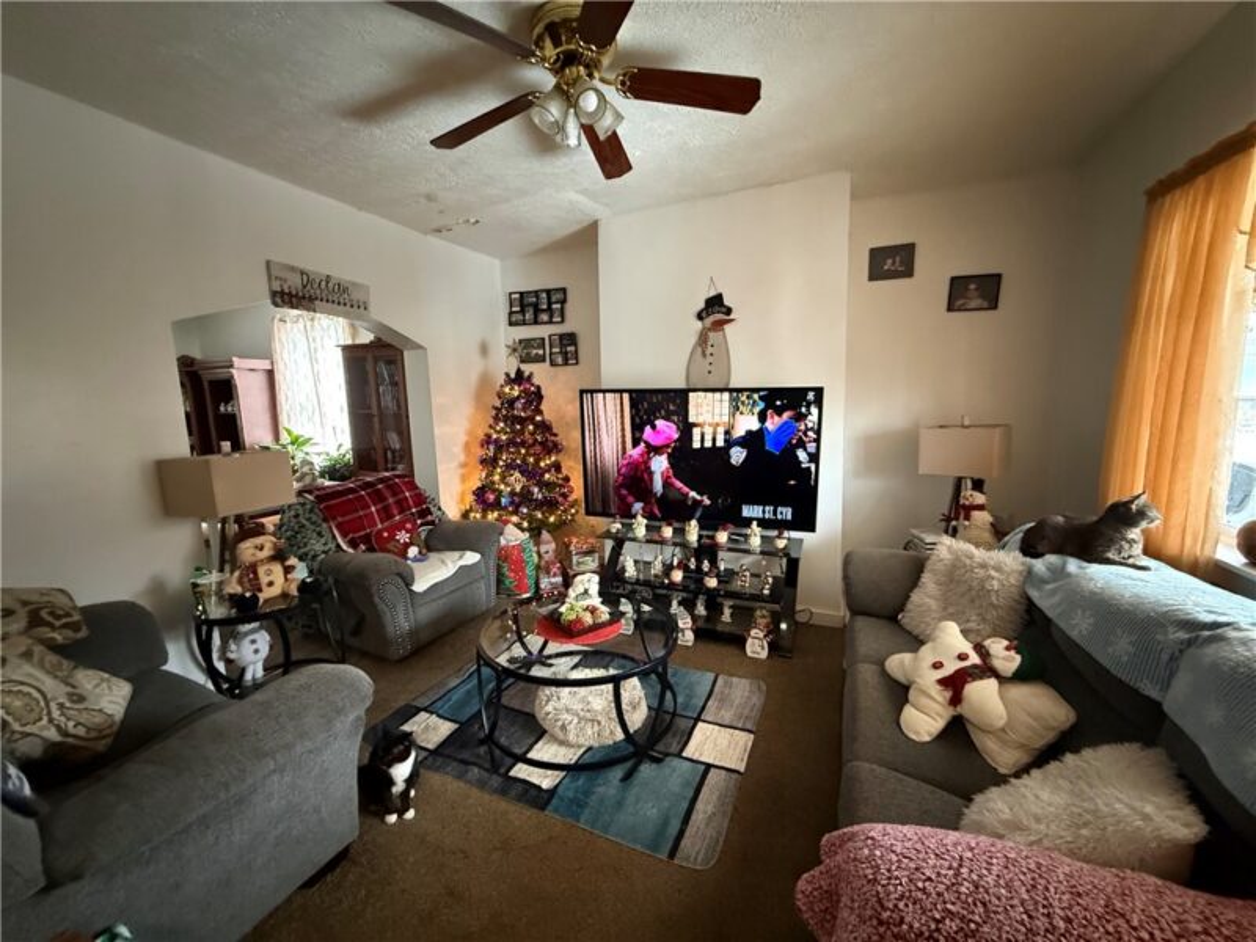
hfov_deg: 102.1
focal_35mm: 14
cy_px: 471
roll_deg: +1.1
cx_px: 628
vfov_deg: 85.7
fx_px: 508
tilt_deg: -9.2
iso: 1000
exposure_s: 1/40
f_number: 2.2
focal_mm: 2.22
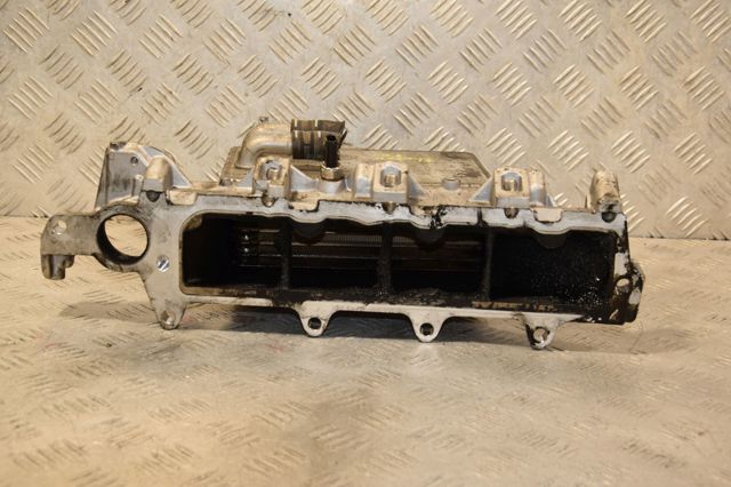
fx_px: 1157
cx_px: 366
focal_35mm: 57
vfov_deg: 23.8
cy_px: 244
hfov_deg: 35.1
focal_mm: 38
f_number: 6.3
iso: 800
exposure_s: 1/160
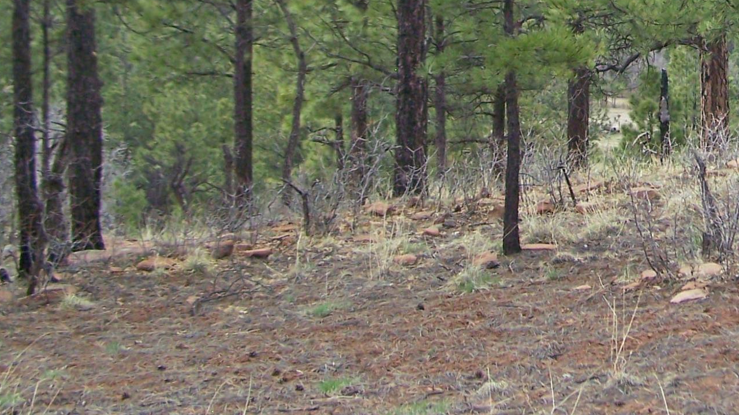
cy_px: -144
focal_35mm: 97
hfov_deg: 21.5
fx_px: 1901
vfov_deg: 12.1
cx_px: 673
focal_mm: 6.3
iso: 64
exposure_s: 1/320
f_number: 2.8
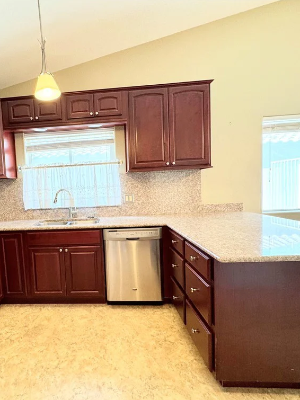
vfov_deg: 84.7
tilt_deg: -3.4
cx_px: 90
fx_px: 220
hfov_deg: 66.0
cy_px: 202
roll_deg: +2.4
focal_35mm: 19
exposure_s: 1/120
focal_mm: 2.22
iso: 100
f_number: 2.2
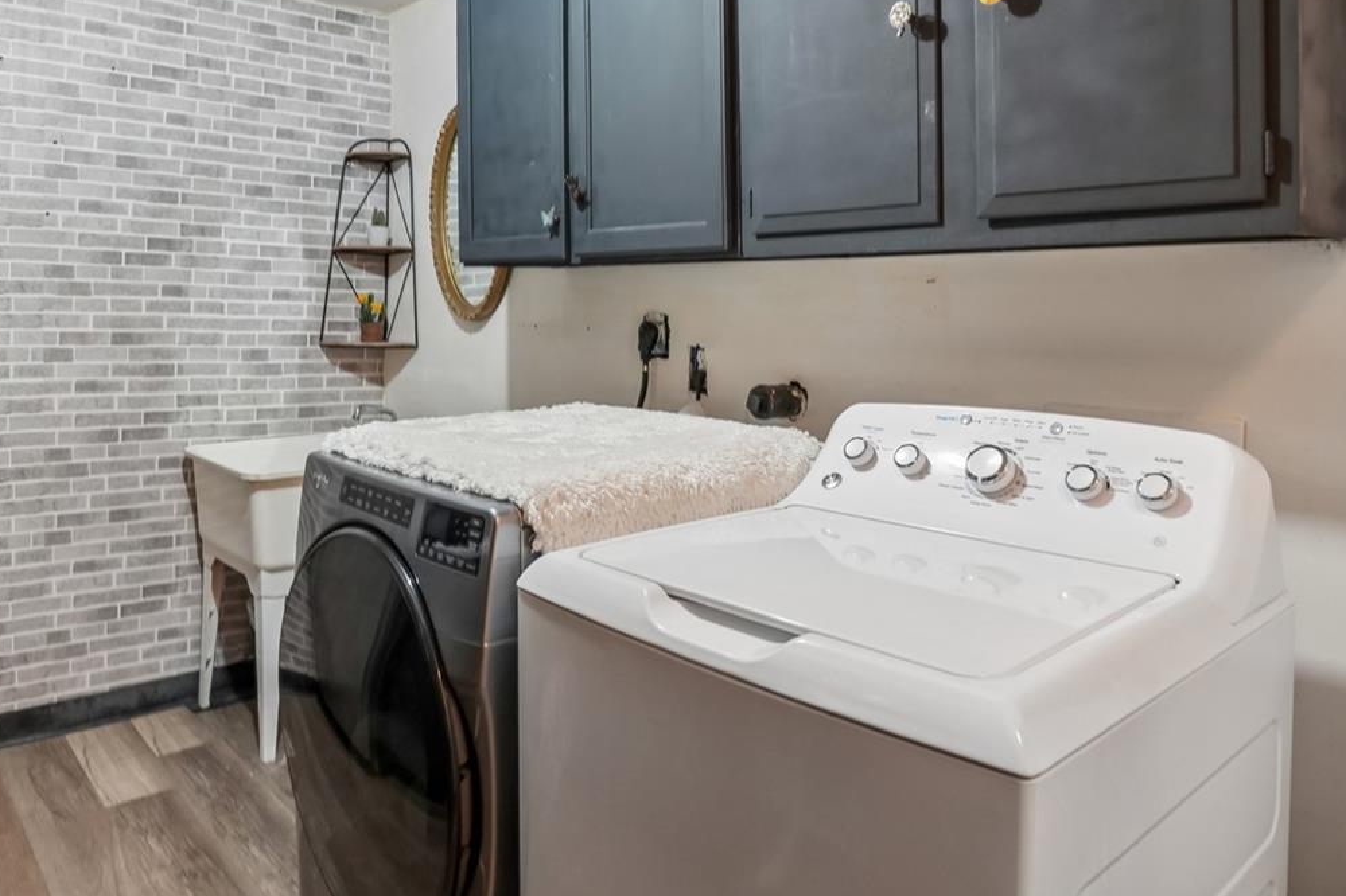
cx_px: 604
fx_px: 897
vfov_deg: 52.0
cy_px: 291
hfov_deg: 73.6
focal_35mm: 24
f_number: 8
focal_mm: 10
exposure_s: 1/4
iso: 400
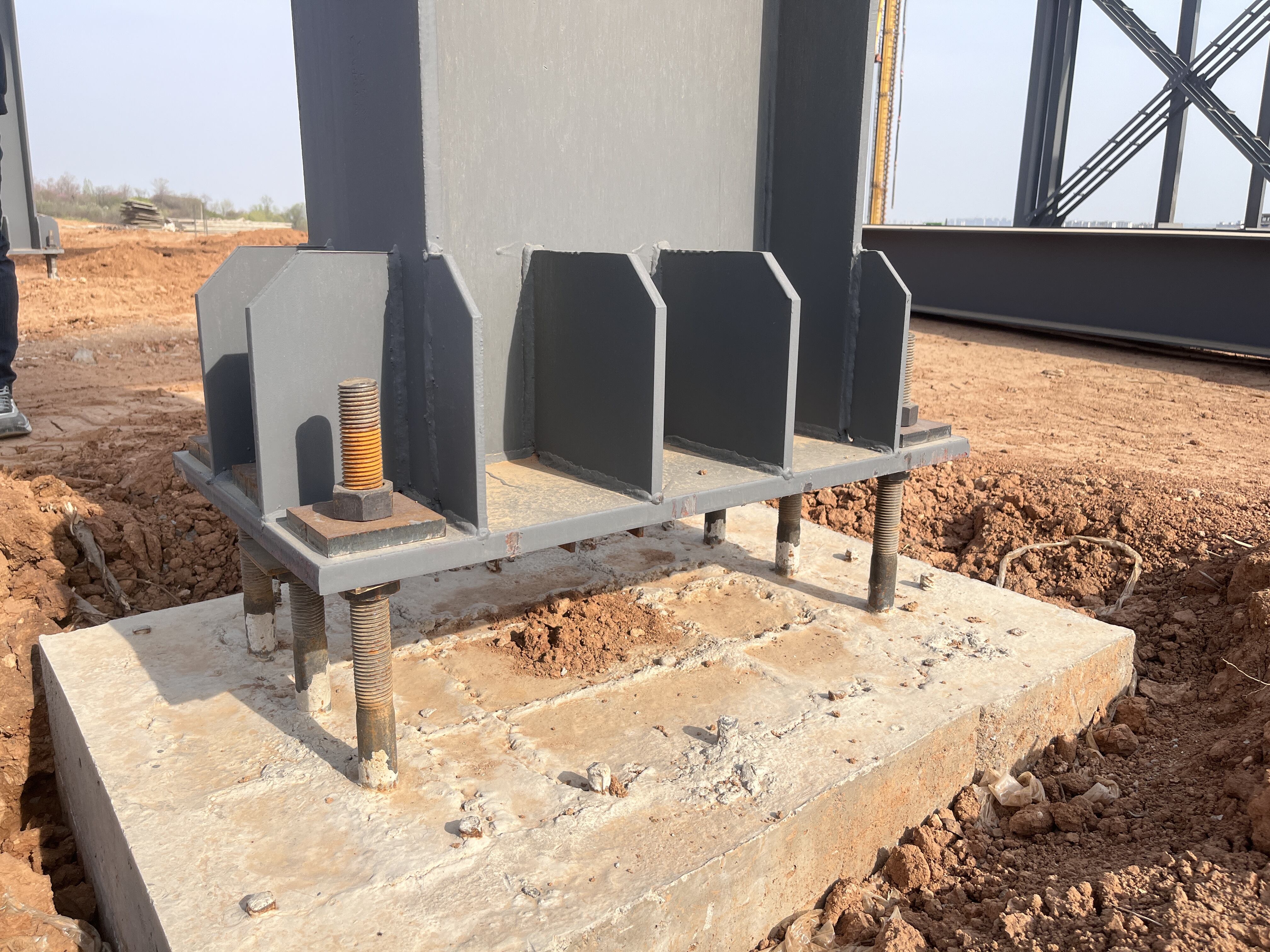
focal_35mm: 26
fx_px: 954
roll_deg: -2.2
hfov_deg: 67.3
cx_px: 635
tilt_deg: -14.4
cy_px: 476
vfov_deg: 53.1
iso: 50
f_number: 1.6
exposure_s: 1/2062
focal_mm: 5.1
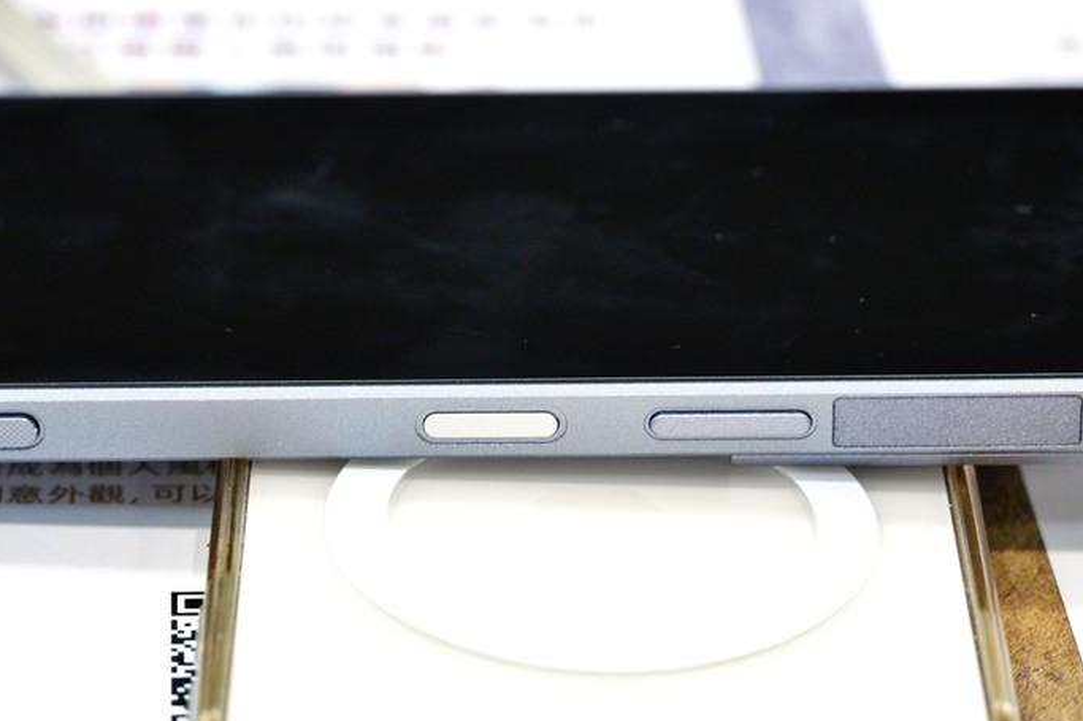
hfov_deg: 15.0
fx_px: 4120
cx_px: 588
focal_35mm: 137
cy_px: 382
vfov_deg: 10.0
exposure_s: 1/60
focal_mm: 80
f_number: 5.6
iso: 2000
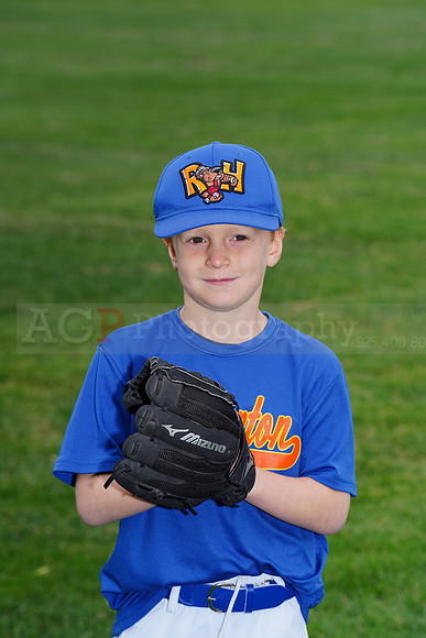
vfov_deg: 10.9
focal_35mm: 189
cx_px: 213
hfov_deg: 7.3
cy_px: 319
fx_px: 3352
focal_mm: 189
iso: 160
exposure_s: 1/200
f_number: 9
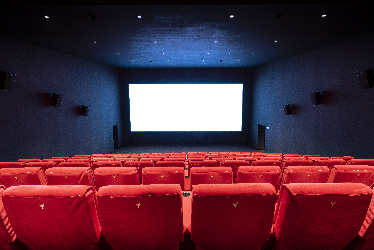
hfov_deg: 90.0
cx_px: 187
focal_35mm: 18
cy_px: 125
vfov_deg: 67.4
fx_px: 187
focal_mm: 18
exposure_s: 8
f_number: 11
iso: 50
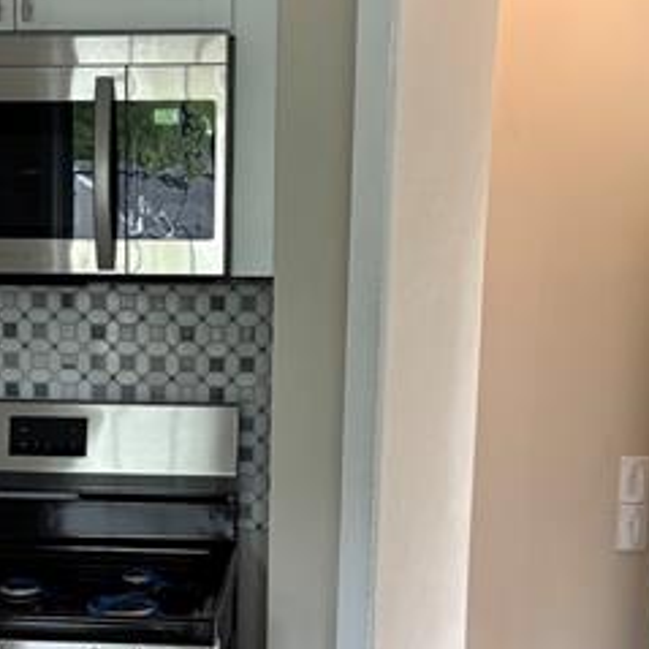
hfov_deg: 23.1
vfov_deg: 22.9
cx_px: 144
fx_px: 1570
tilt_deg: -12.8
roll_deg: -1.3
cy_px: 543
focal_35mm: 74
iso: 100
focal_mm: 5.96
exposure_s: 1/120
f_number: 1.6
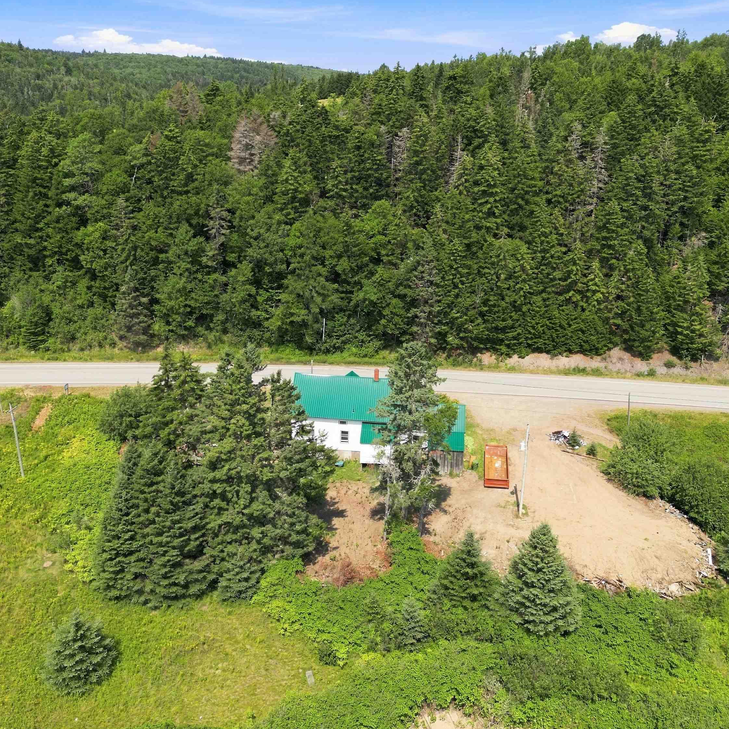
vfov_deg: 55.6
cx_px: 364
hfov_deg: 55.6
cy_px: 364
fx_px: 691
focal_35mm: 29
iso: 140
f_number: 1.7
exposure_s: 1/2000
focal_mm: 6.7
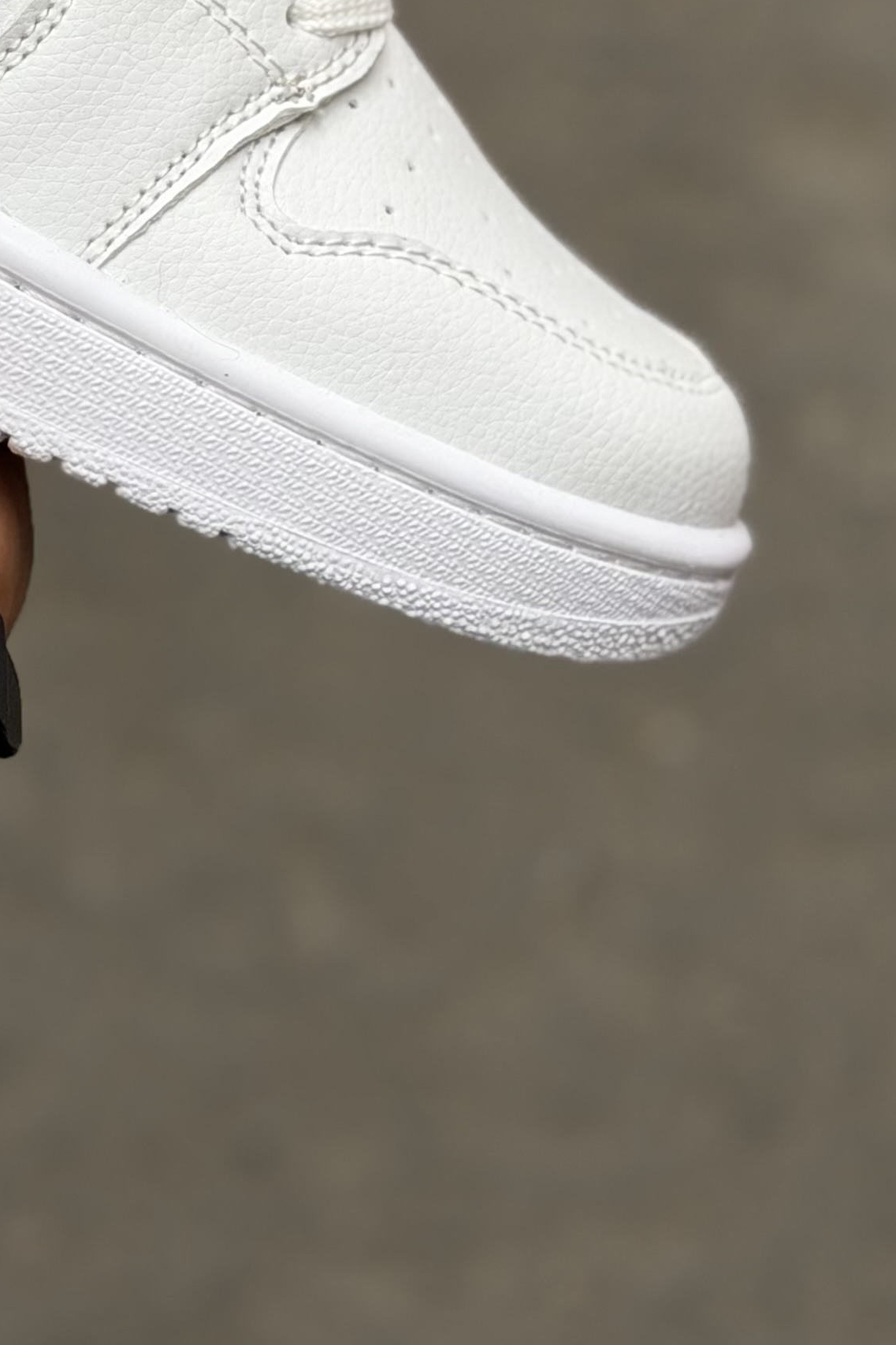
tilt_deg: -68.8
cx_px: -142
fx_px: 4406
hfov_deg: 11.4
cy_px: -36
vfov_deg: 16.9
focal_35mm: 118
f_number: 1.78
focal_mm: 6.76
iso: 64
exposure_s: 1/1070
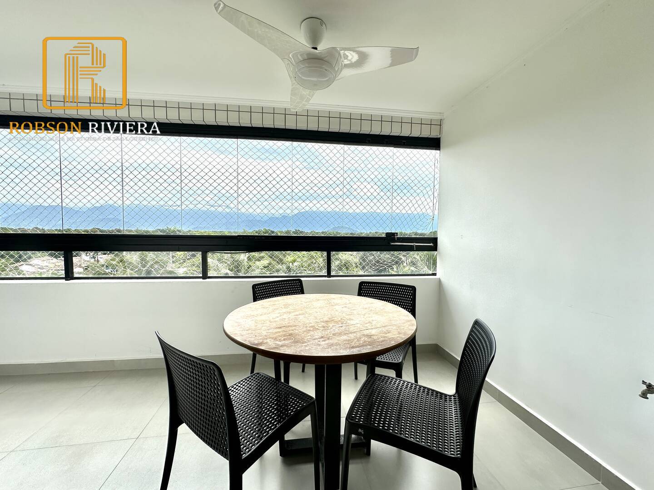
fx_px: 265
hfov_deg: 102.1
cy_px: 245
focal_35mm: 14
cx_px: 327
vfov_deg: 85.7
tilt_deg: -2.8
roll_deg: -0.4
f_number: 2.2
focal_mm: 2.22
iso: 40
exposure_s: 1/785
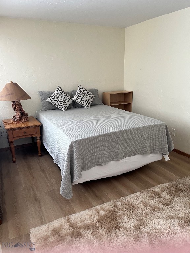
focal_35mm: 26
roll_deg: +1.0
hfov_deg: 53.1
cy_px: 126
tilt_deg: -16.7
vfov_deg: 67.3
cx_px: 95
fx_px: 190
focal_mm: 5.1
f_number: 1.6
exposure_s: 1/83
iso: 125
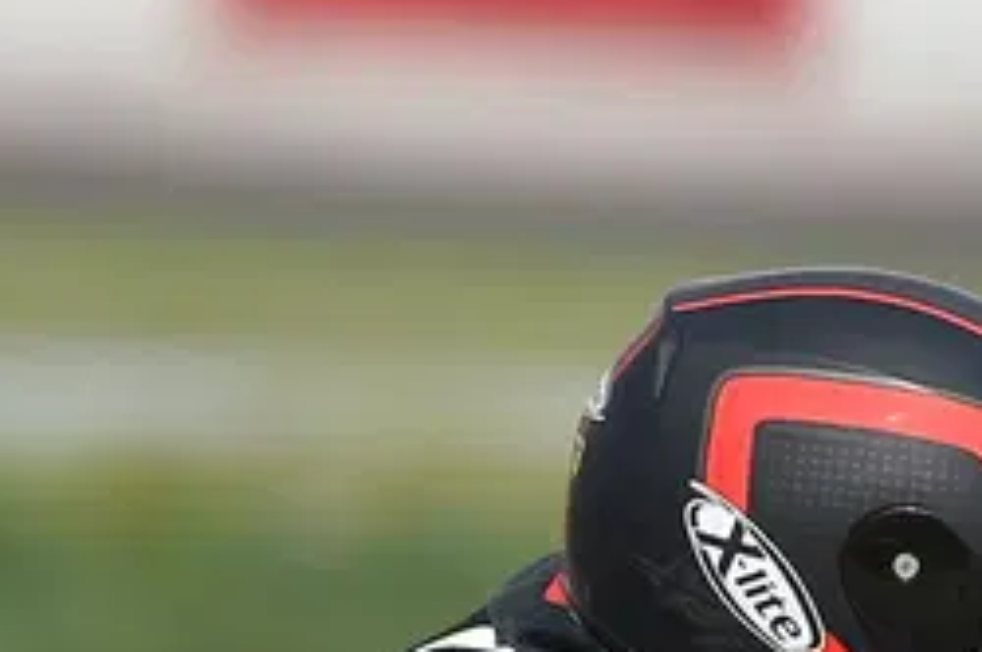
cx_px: 738
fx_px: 78512
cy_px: 1259
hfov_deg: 0.7
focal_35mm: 2882
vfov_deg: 0.5
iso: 125
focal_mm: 600
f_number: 7.1
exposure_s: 1/640
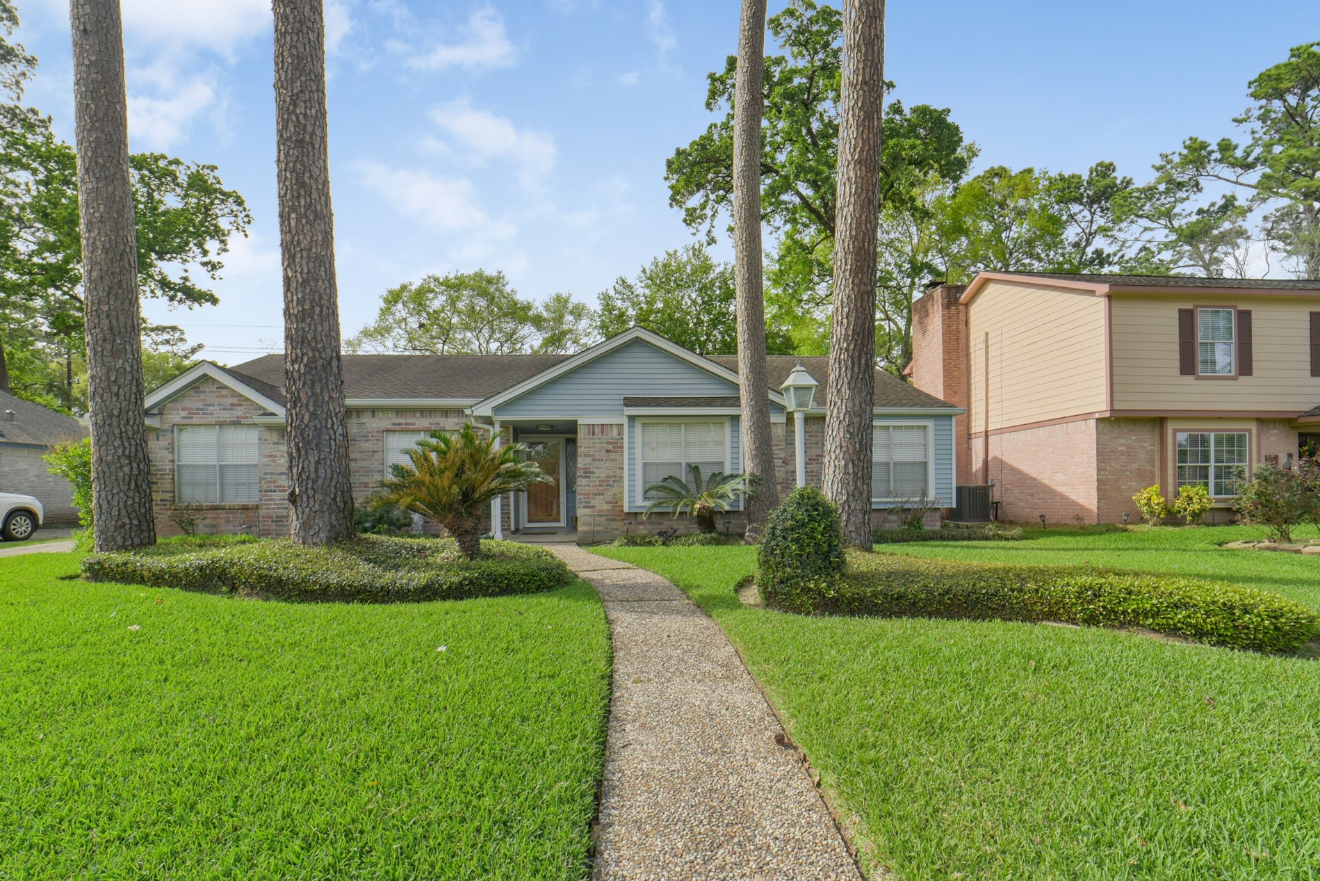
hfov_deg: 96.7
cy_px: 496
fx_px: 587
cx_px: 635
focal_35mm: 16
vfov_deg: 73.5
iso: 500
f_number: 11
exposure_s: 1/400
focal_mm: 14
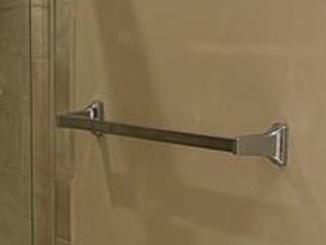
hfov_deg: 10.4
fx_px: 1780
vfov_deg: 7.7
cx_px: 95
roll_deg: -0.7
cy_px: 376
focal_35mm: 189
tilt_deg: -10.2
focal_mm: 5.96
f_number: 1.6
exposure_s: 1/60
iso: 64
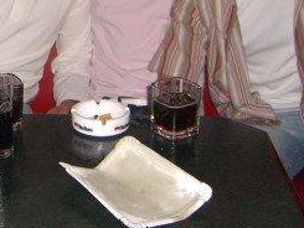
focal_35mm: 93
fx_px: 817
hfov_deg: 20.5
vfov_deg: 15.3
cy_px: -46
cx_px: 11
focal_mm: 7.9
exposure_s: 1/60
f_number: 2.8
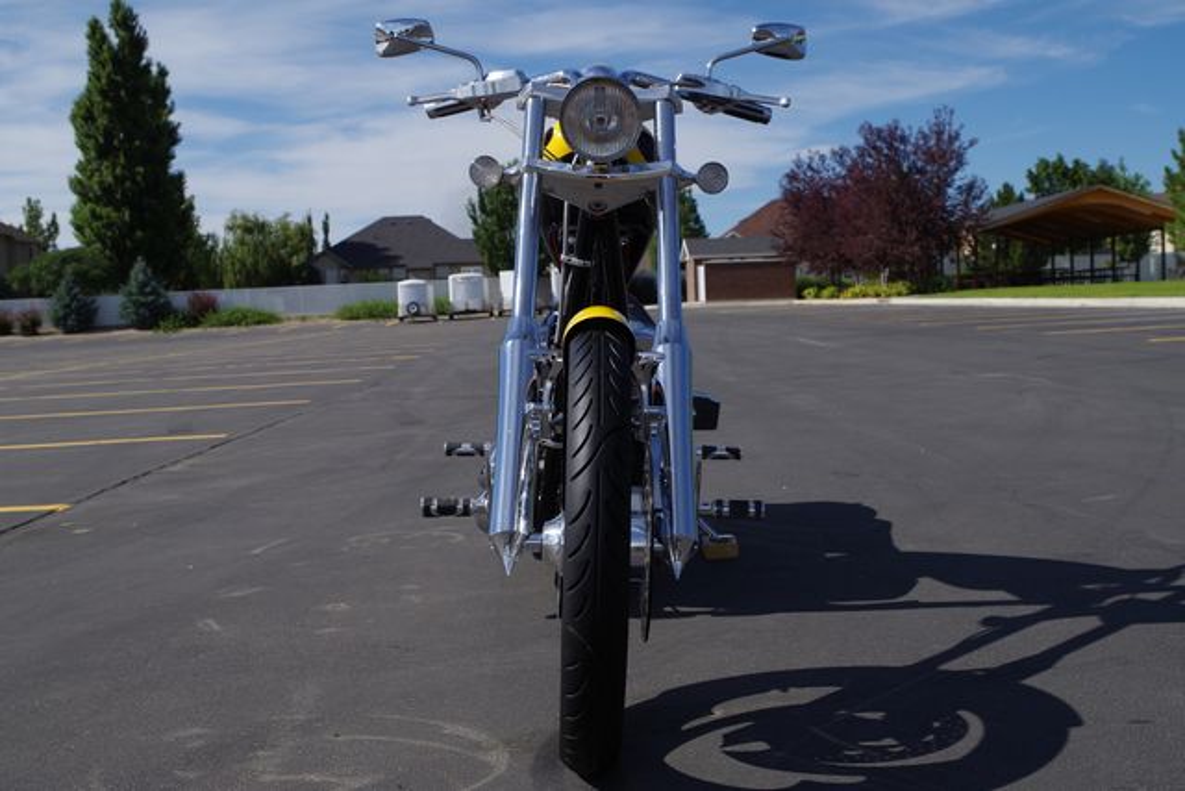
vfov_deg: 34.2
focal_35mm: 39
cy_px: 396
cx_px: 592
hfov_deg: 49.5
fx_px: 1284
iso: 100
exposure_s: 1/400
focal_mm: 26.25
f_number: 8
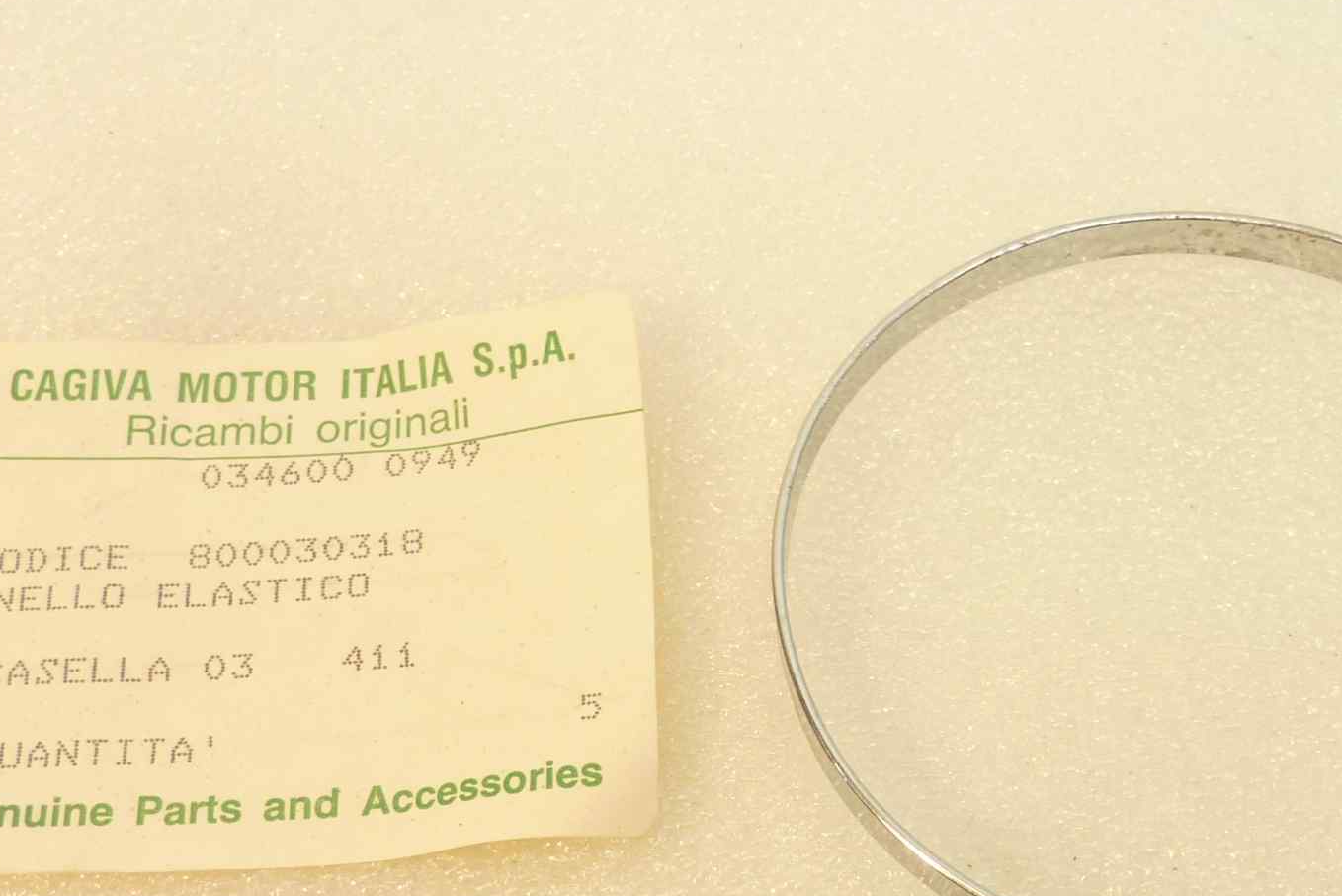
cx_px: 791
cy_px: 651
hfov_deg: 40.2
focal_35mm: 49
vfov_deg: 27.2
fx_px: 1827
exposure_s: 1/30
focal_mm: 4.1
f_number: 3.3
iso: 80
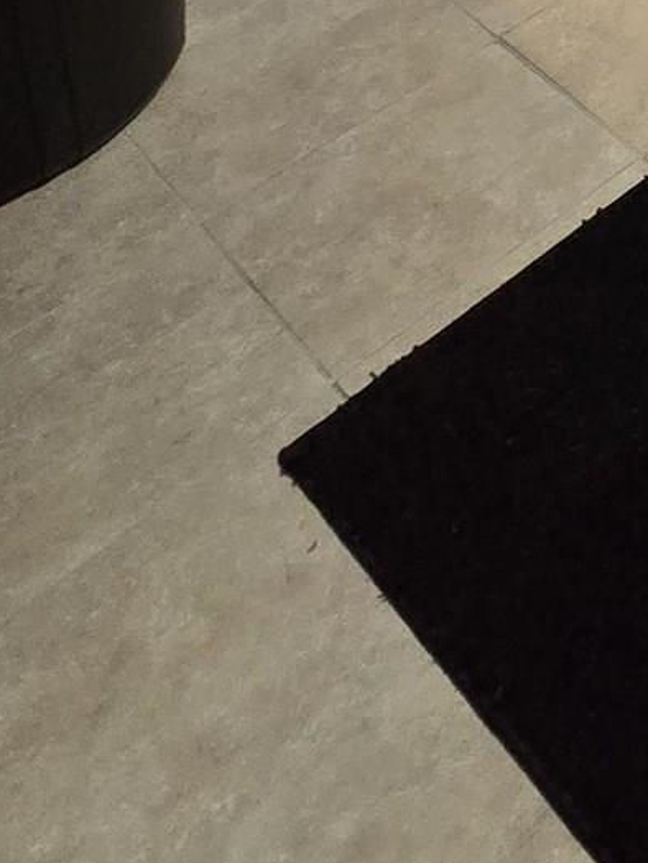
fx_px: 1422
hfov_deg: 17.3
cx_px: 1349
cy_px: -888
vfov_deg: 18.9
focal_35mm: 57
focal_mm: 2.2
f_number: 2.2
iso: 500
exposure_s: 1/60
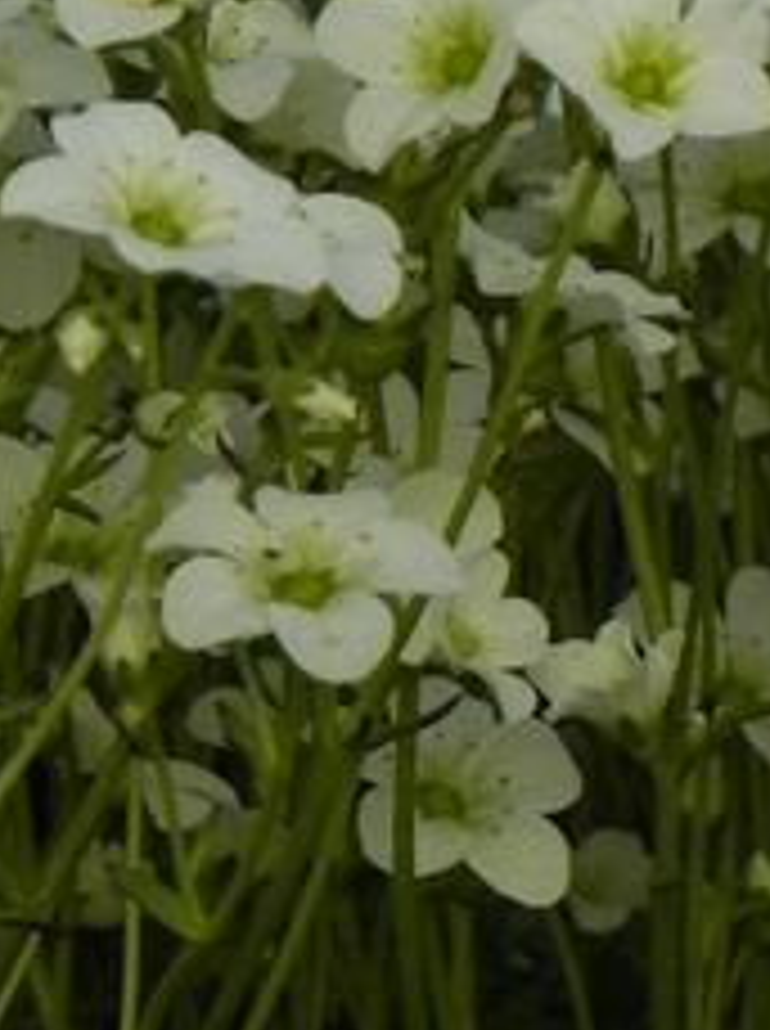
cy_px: 562
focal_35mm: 644
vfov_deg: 3.1
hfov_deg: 2.3
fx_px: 19154
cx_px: 504
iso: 160
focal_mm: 32.7
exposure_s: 1/640
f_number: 5
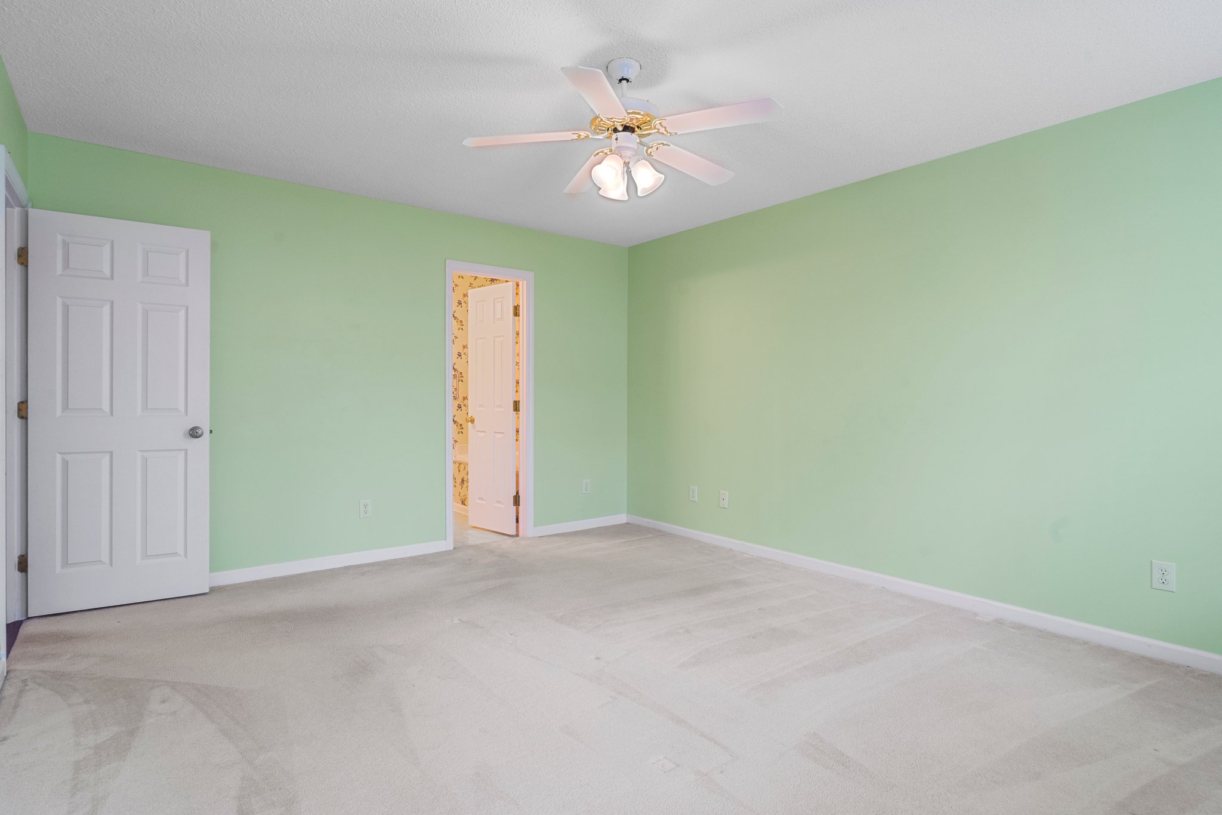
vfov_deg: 67.4
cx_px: 611
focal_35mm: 18
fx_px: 611
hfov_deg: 90.0
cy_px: 408
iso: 400
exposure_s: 1/1.25
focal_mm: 18
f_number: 8
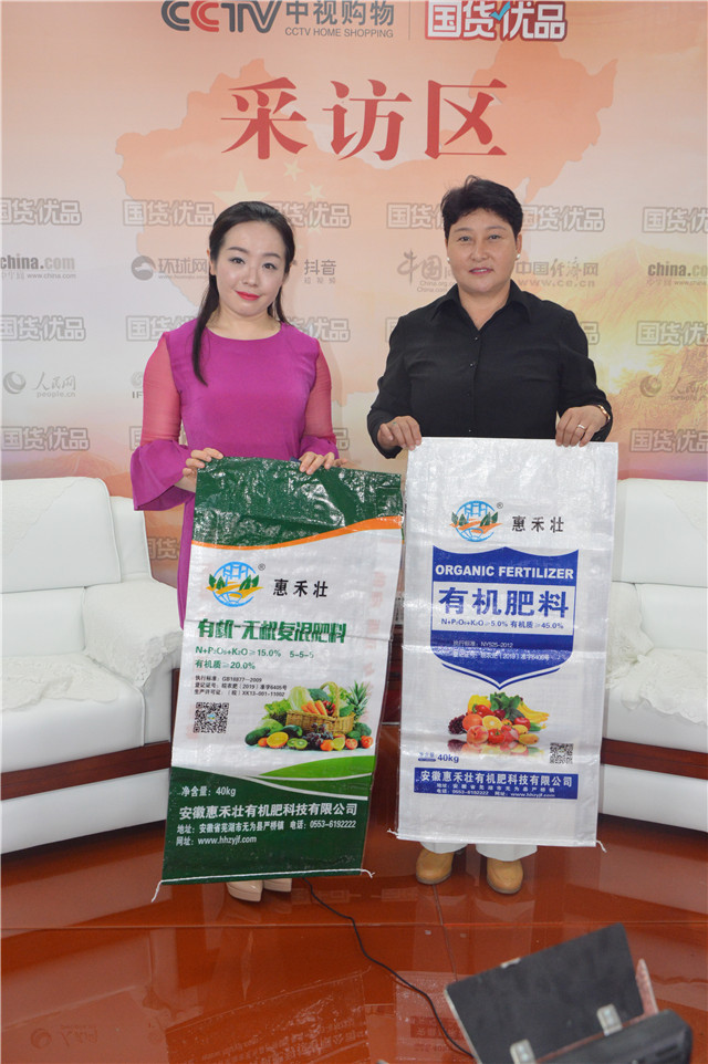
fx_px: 1063
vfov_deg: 53.2
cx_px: 354
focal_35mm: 36
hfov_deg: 36.8
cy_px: 532
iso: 1600
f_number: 7.1
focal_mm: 24
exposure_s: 1/200
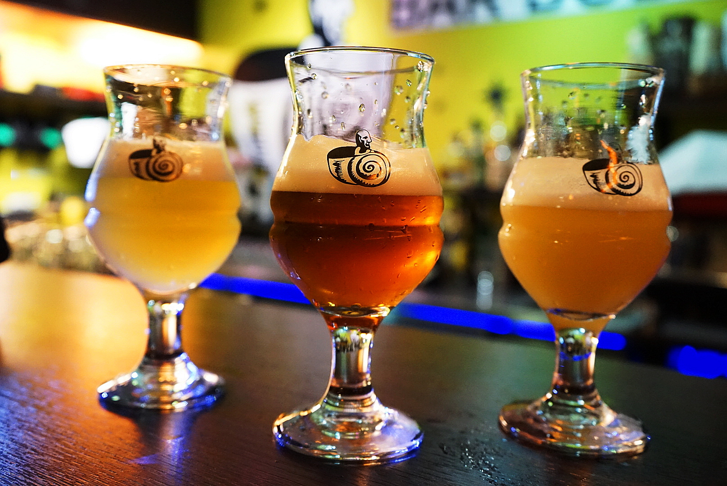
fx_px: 667
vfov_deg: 40.0
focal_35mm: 33
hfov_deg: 57.2
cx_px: 364
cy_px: 243
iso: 6400
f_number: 4.5
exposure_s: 1/100
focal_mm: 33
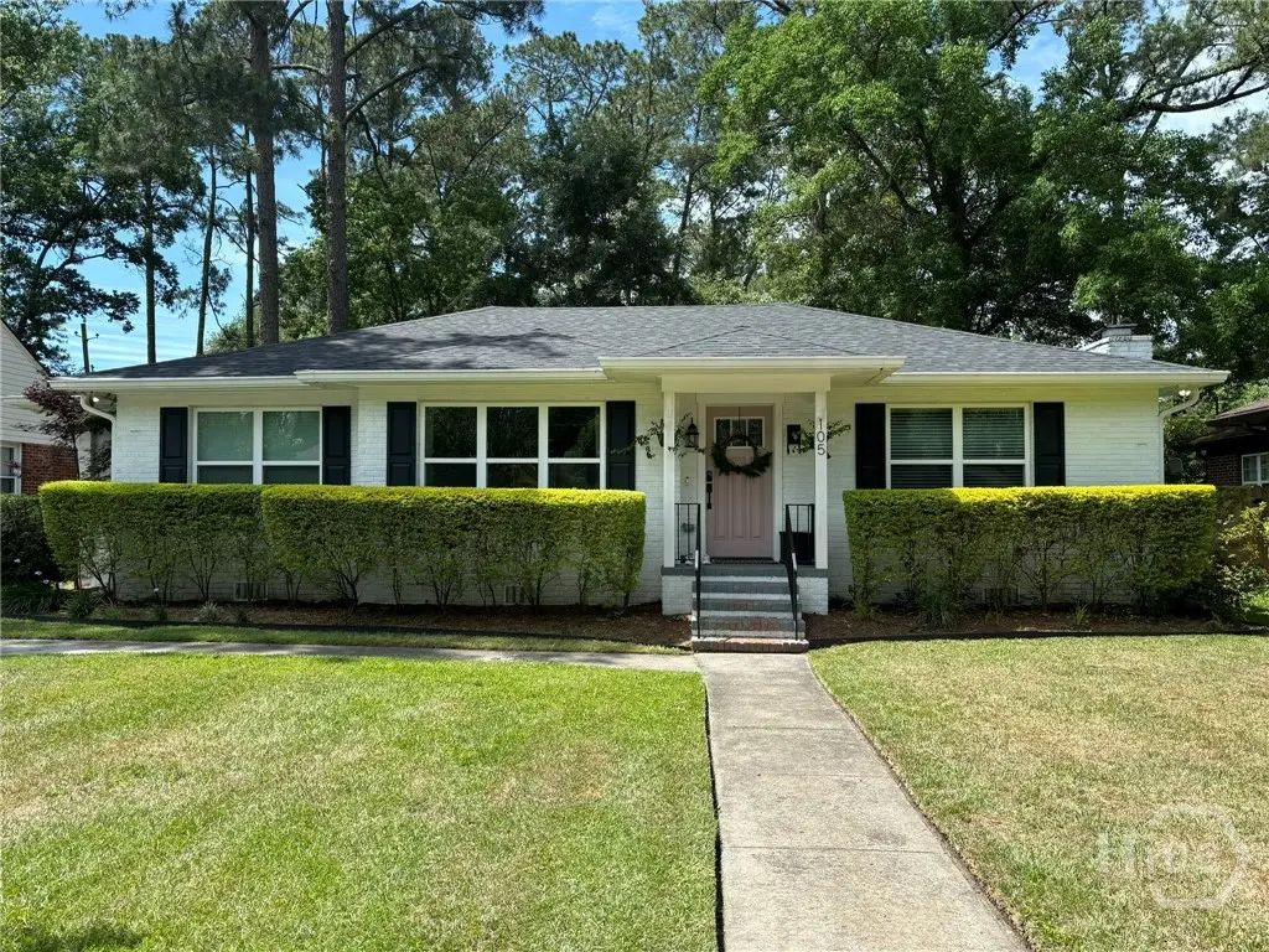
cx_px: 634
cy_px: 476
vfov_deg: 53.1
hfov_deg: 67.3
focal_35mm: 26
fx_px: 953
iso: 50
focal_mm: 5.96
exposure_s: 1/1783
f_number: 1.6
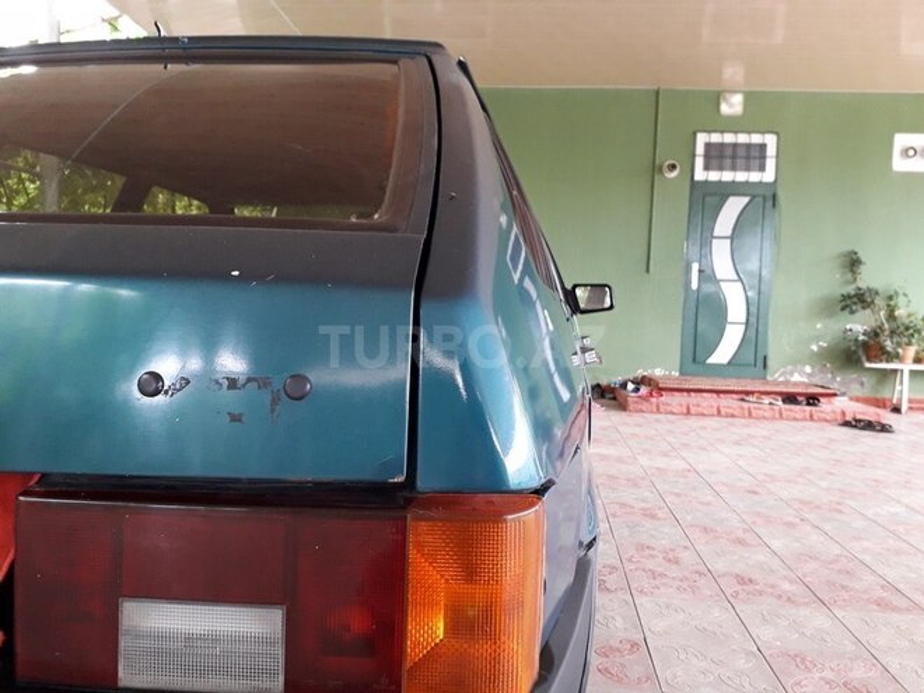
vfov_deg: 51.4
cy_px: 346
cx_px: 462
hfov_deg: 65.3
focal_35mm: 27
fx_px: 721
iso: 200
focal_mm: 3.6
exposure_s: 1/50
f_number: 1.9
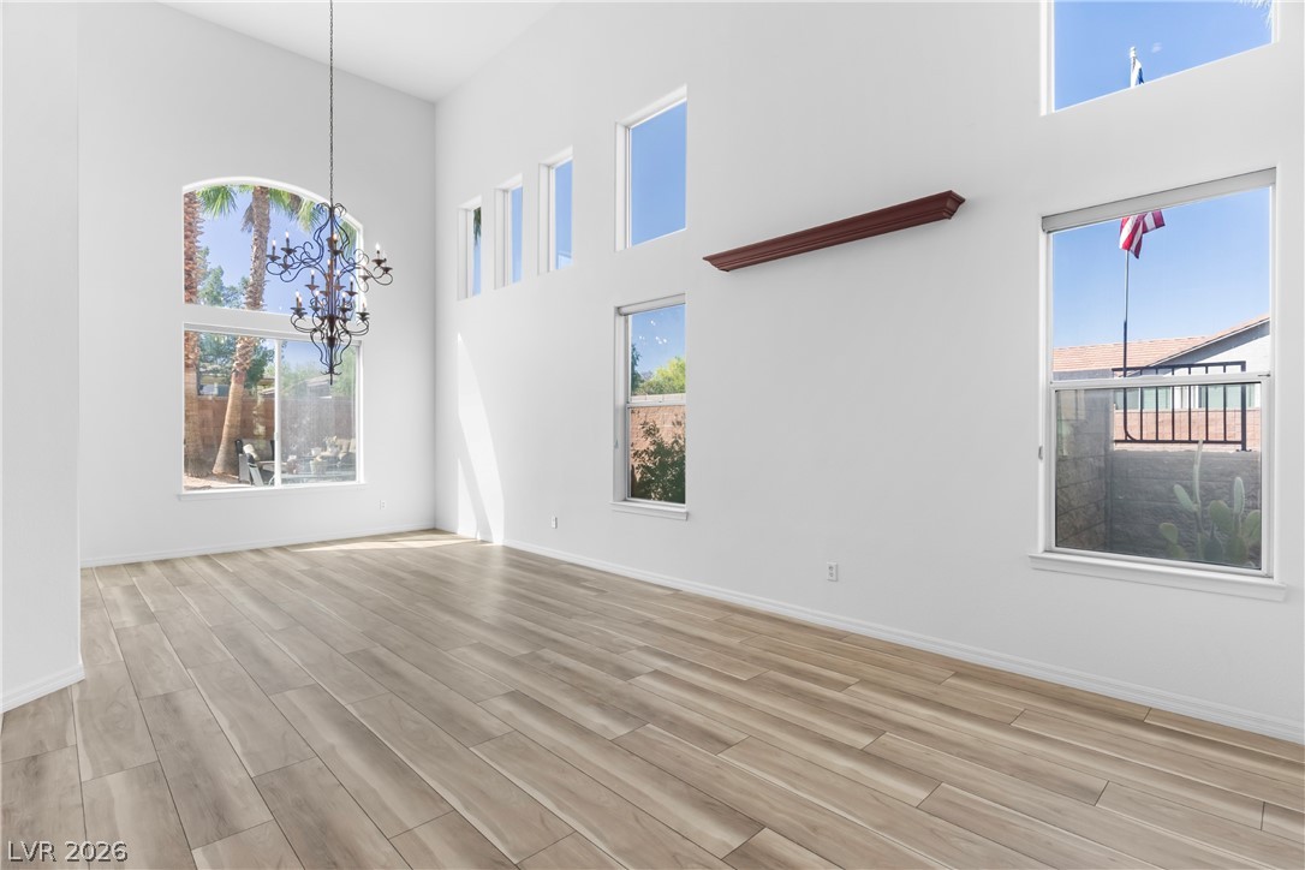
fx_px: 652
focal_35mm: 18
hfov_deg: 90.0
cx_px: 652
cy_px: 435
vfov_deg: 67.4
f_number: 8
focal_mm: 18
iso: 400
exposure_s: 1/40
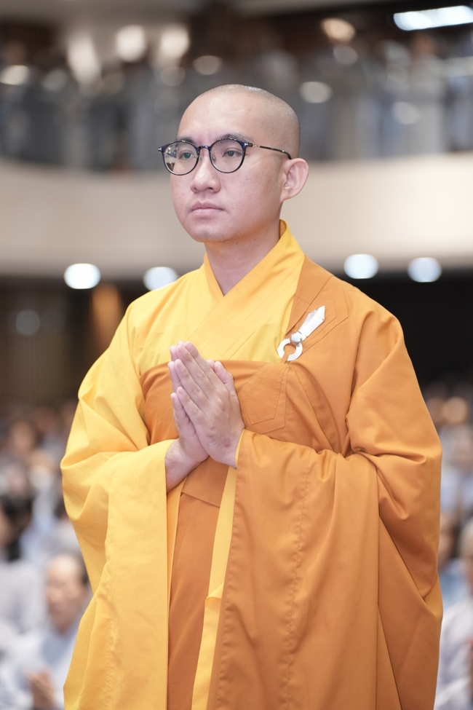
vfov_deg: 18.1
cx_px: 236
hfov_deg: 12.1
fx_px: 2227
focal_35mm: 113
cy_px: 355
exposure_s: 1/125
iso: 1600
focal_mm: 113
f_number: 2.8
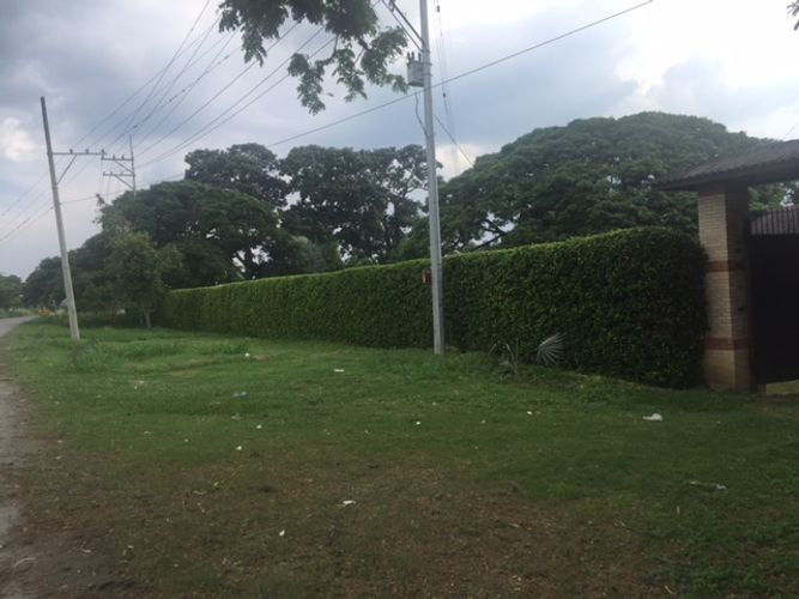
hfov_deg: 61.7
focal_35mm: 29
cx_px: 400
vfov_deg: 48.2
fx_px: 669
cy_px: 300
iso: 32
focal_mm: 4.15
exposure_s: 1/989
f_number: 2.2
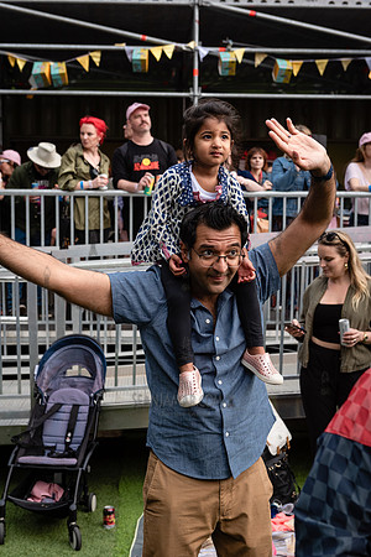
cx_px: 186
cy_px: 278
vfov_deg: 36.2
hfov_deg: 24.6
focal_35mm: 55
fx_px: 850
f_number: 4.5
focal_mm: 55
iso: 640
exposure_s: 1/640
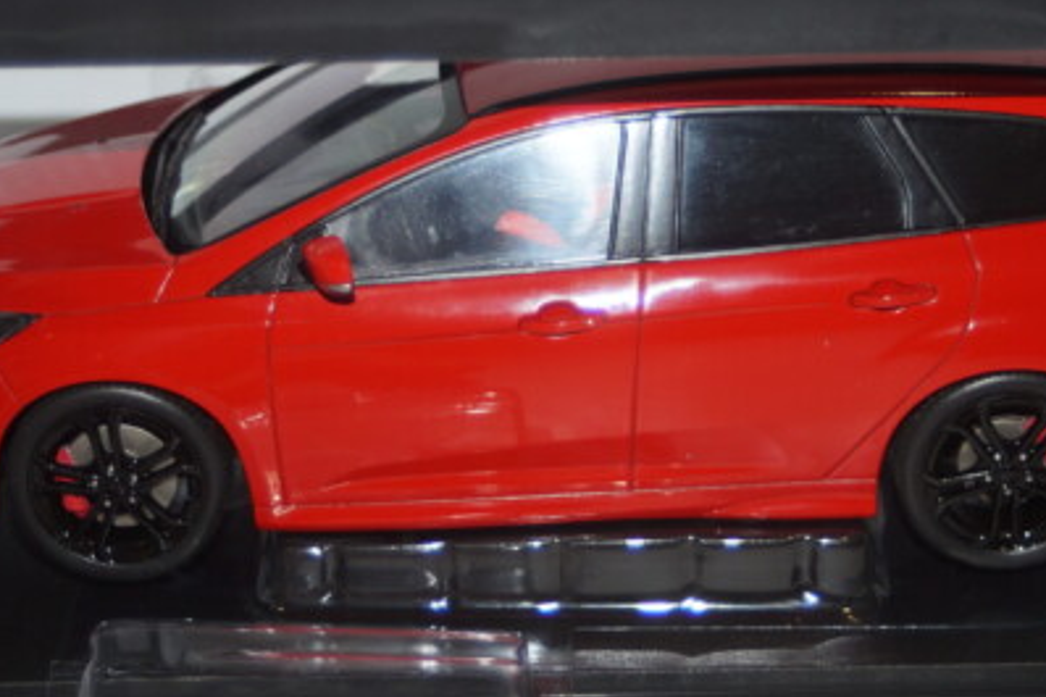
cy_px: 239
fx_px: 3282
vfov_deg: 12.1
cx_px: 549
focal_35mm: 113
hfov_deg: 18.1
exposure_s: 1/60
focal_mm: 50
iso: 200
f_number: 4.5
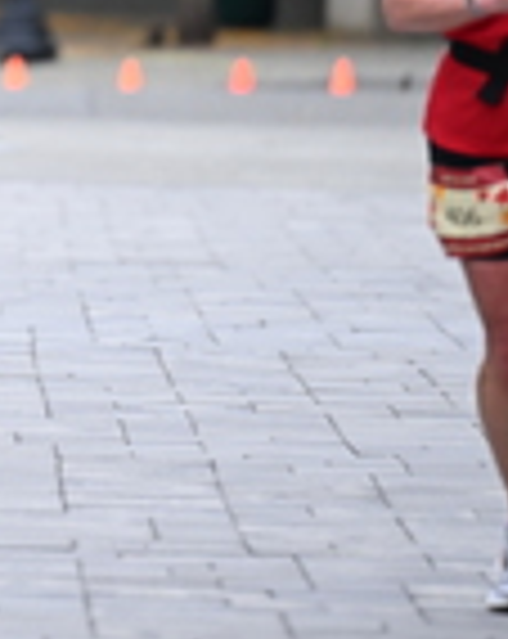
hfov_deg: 2.1
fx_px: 13726
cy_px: -169
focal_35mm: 728
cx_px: -351
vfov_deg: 2.7
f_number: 2.8
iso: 640
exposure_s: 1/1600
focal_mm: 200
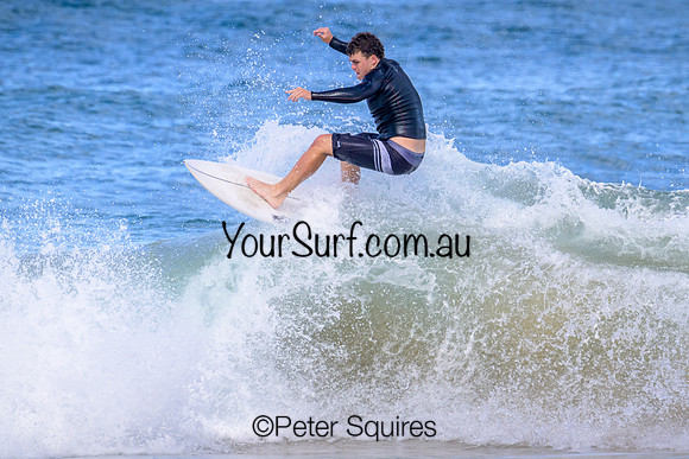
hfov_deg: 2.8
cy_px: 201
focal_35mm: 730
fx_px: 13973
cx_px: 411
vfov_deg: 1.9
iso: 1600
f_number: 11
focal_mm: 610
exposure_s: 1/2000
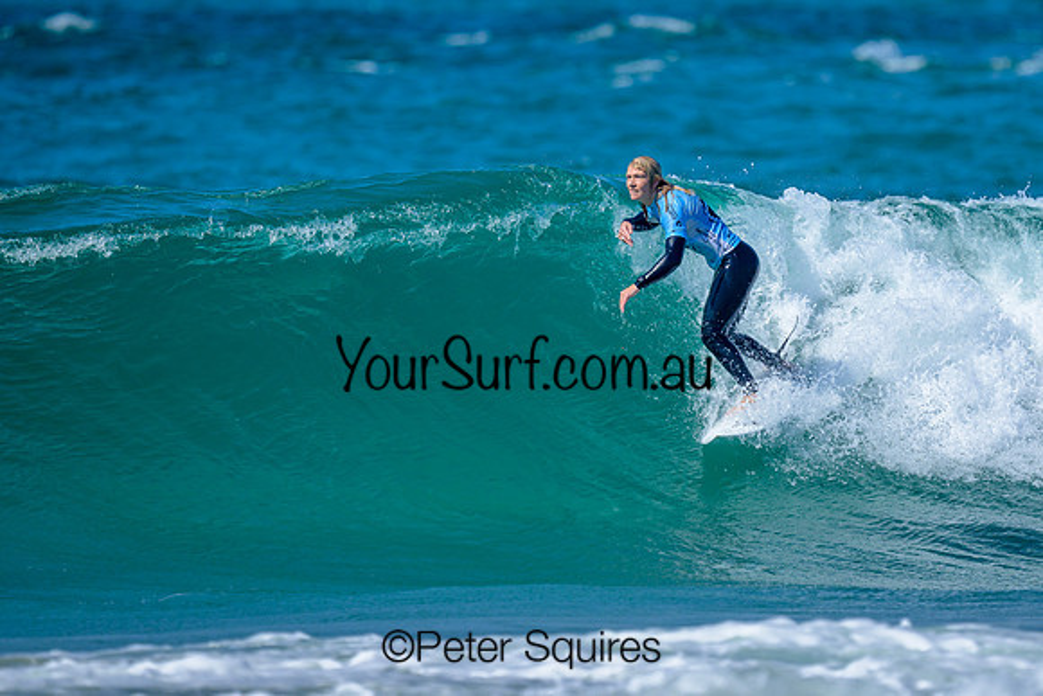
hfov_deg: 1.9
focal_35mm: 1098
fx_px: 31822
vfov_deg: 1.3
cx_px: 706
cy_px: 280
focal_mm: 800
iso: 220
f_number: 6.3
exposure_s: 1/2000
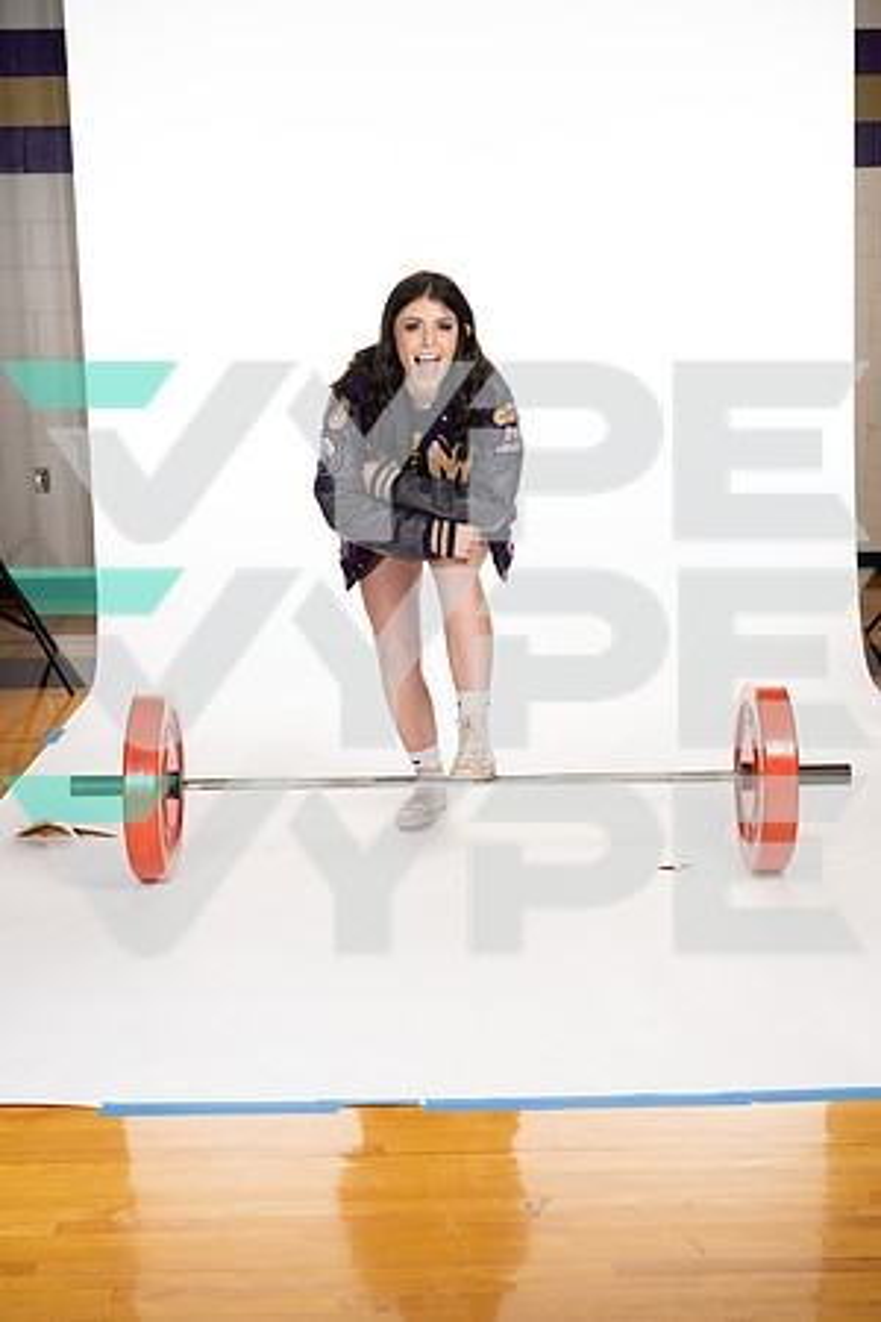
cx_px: 440
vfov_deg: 41.1
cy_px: 661
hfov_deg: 28.1
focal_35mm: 48
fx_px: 1762
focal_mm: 48
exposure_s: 1/250
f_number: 5.6
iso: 250
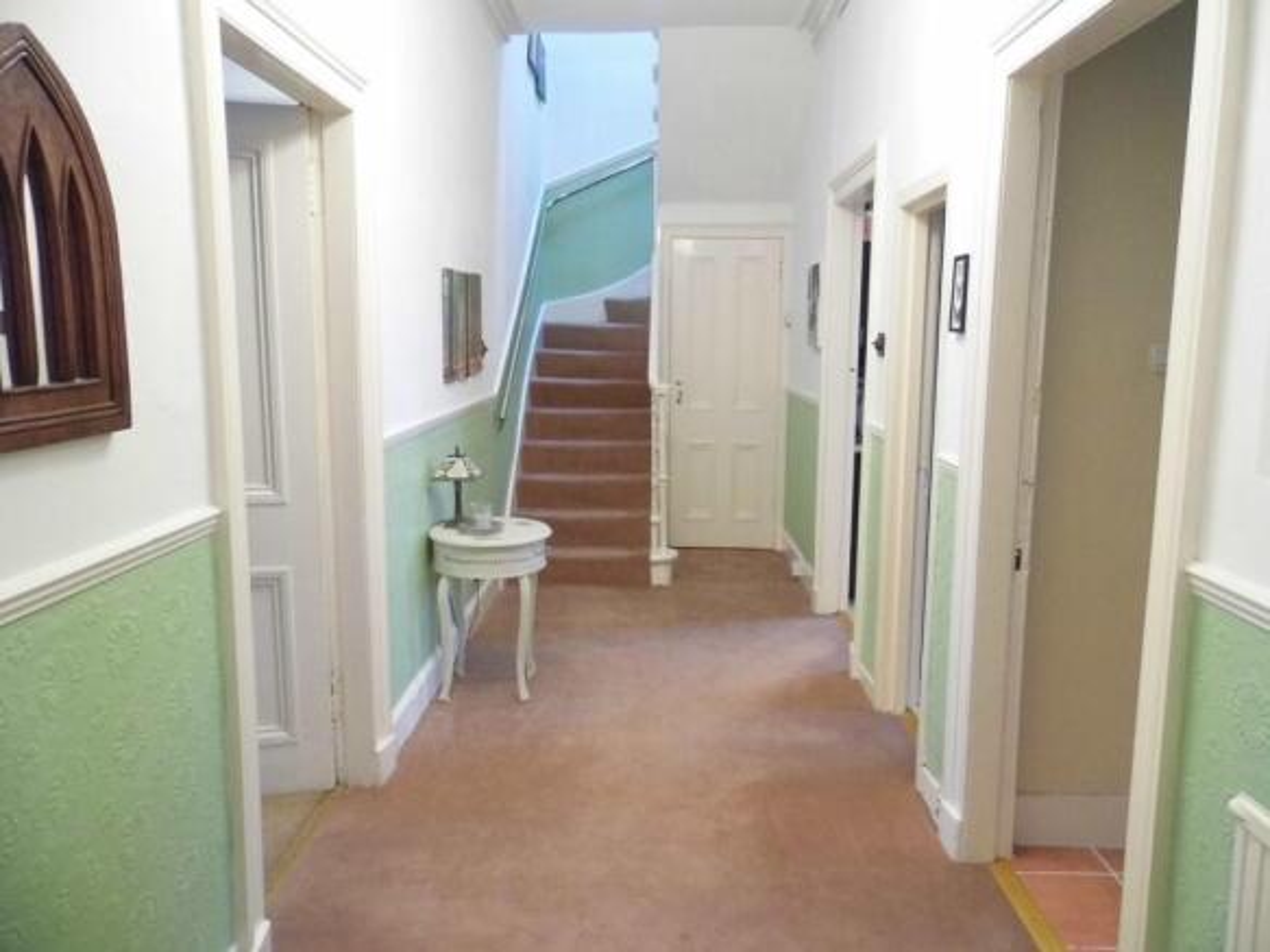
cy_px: 476
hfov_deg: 69.4
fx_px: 917
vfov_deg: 54.9
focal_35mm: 25
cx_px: 635
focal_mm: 4.5
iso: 400
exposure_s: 1/13
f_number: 3
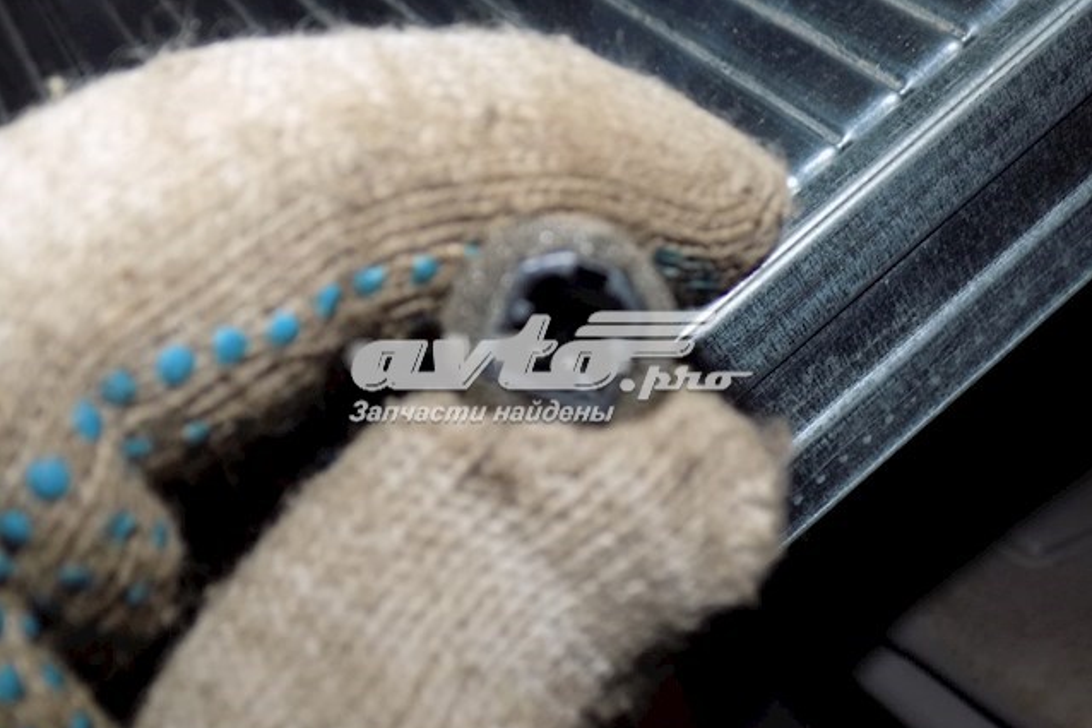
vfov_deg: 28.1
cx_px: 546
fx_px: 1456
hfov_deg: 41.1
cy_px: 363
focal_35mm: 48
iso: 200
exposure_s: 1/30
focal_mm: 8.1
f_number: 3.7
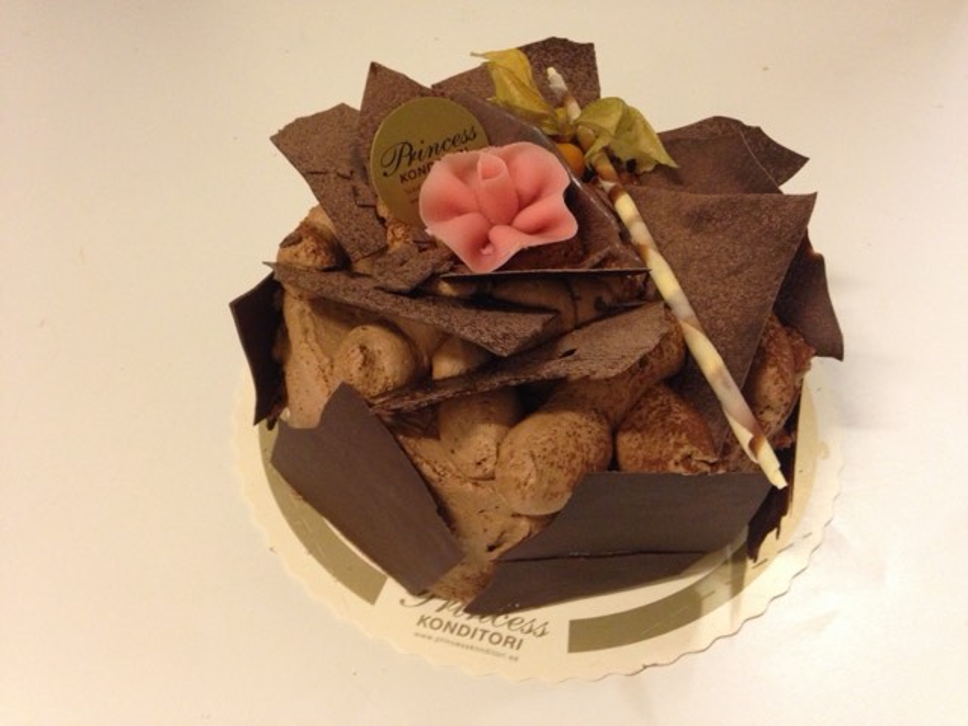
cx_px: 484
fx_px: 923
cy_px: 363
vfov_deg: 42.9
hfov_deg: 55.4
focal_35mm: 33
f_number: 2.4
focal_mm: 4.12
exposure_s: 1/20
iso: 320
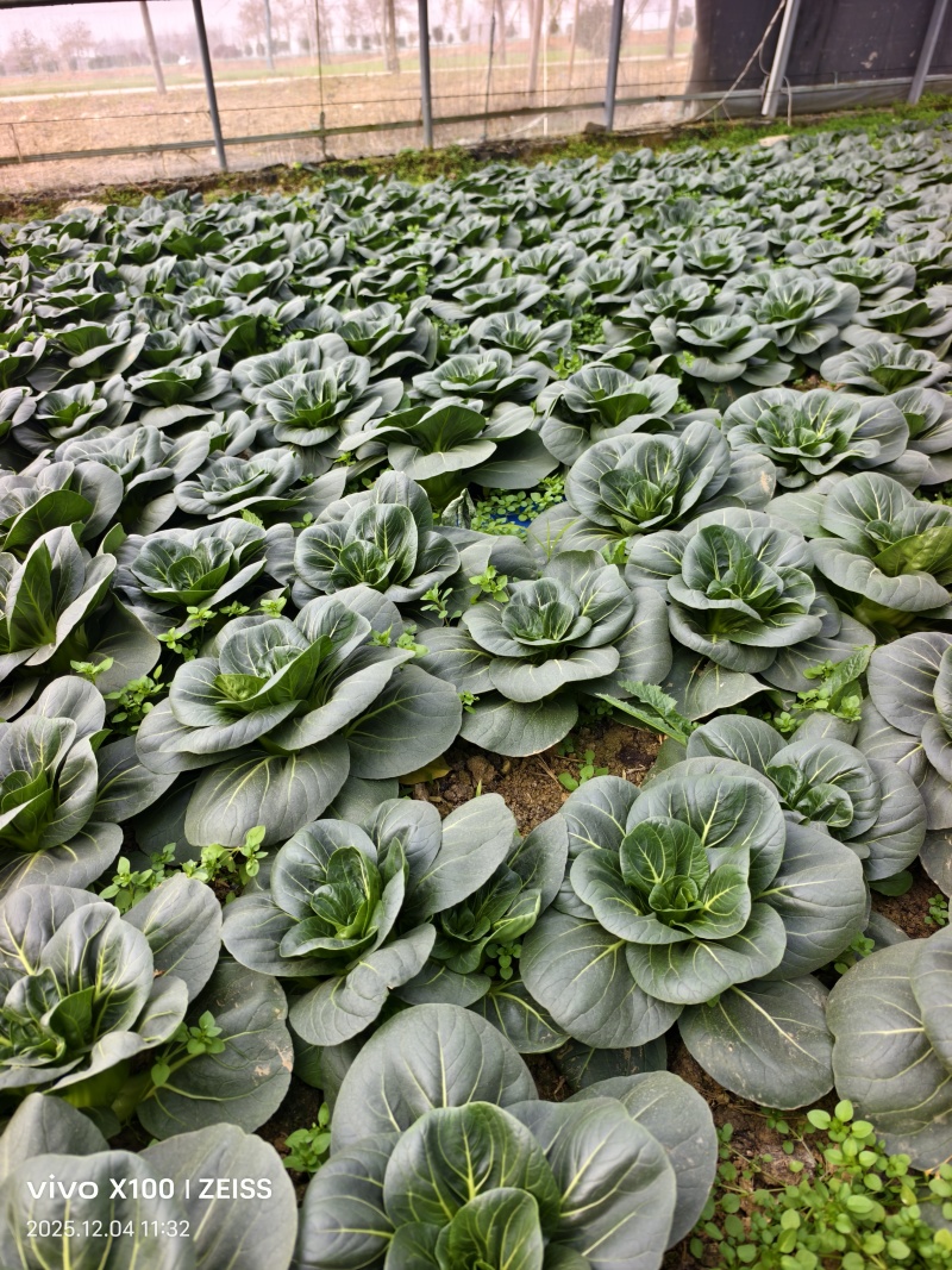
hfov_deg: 58.9
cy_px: 635
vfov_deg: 73.9
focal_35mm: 23
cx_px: 476
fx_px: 844
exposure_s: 1/316
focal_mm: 5.6
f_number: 1.57
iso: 71
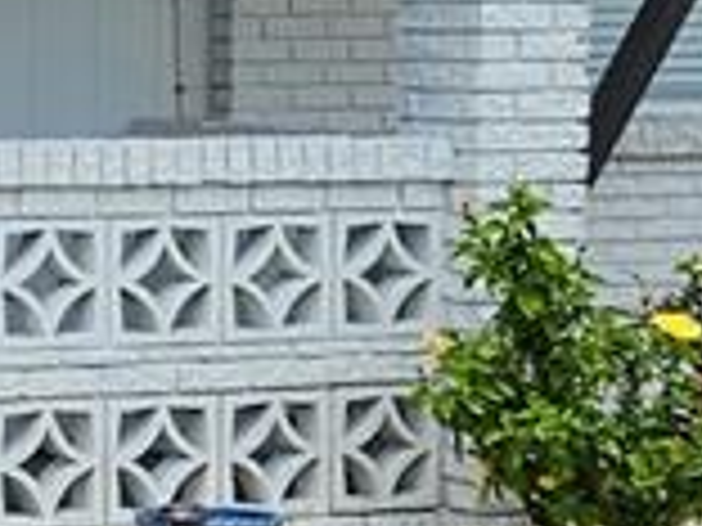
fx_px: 3062
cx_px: -698
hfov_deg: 11.7
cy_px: 166
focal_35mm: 151
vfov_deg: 9.8
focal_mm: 5.4
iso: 25
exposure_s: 1/3354
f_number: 1.8
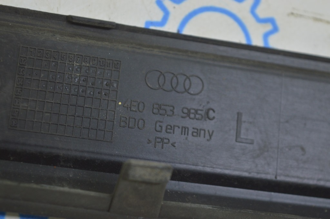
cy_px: 110
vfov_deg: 16.5
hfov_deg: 24.6
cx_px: 165
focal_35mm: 82
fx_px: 756
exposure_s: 1/20
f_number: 5.6
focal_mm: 55
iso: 400
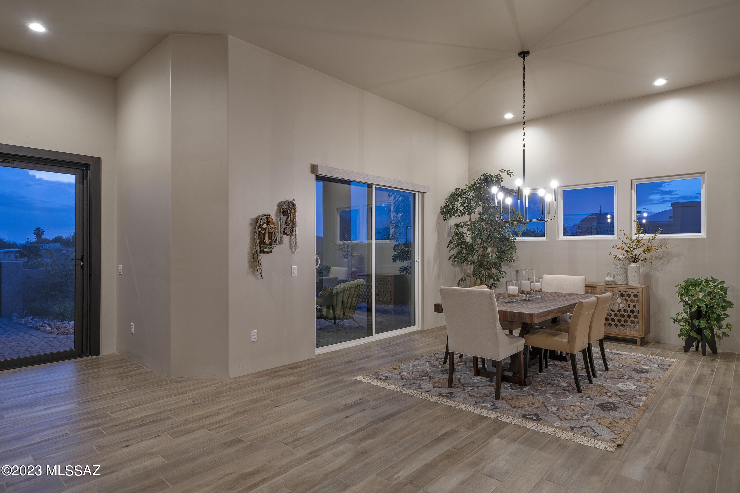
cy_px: 246
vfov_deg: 64.5
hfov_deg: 86.9
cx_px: 370
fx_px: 390
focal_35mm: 19
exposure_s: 1/1.25
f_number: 7.1
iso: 100
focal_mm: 19
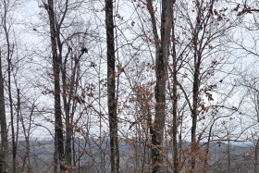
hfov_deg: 34.1
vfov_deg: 22.8
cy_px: 176
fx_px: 410
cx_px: 202
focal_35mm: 57
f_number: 1.8
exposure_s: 1/579
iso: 80
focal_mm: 5.4
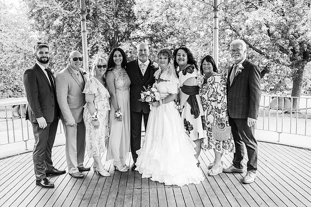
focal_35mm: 35
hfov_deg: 54.5
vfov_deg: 37.8
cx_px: 156
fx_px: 302
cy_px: 104
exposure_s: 1/200
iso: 140
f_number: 4
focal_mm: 35
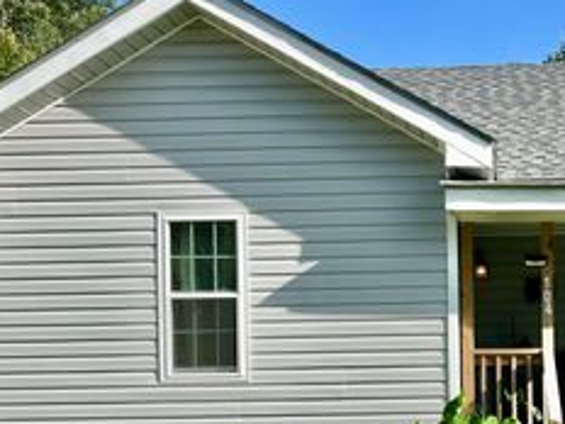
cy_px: 364
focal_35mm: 56
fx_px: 914
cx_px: 482
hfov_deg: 33.0
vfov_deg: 25.5
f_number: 1.6
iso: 50
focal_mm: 5.1
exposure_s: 1/3135
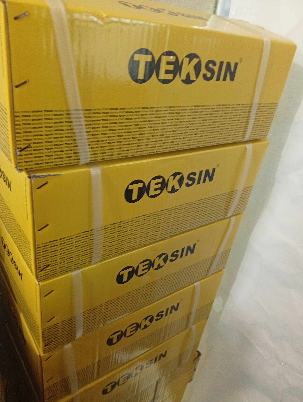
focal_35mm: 27
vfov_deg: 65.2
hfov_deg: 51.5
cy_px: 201
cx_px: 152
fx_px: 314
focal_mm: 3.98
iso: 661
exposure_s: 1/20
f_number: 1.8
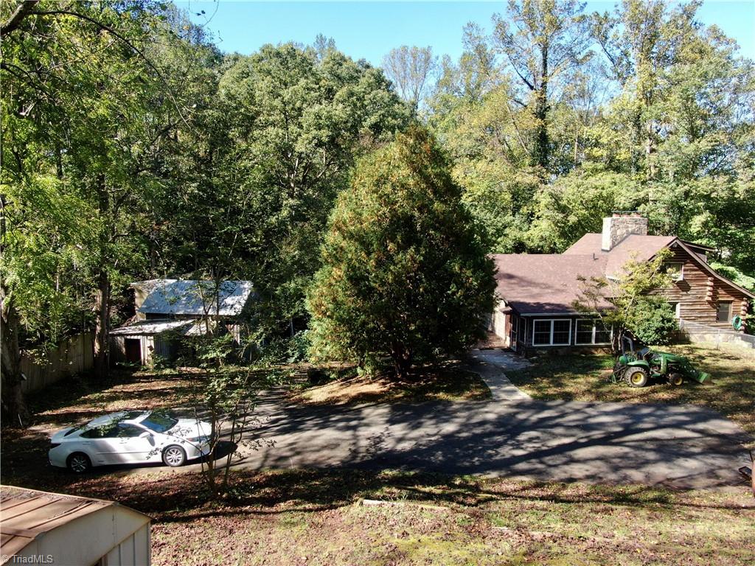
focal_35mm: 24
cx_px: 378
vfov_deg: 56.8
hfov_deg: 71.6
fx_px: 523
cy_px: 283
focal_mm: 4.39
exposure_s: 1/240
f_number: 2.8
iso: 100
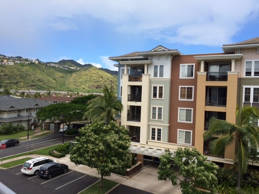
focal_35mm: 29
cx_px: 130
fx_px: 217
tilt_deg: -0.2
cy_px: 97
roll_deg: -1.4
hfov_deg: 61.7
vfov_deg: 48.2
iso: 32
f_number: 2.2
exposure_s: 1/1709
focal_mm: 4.15
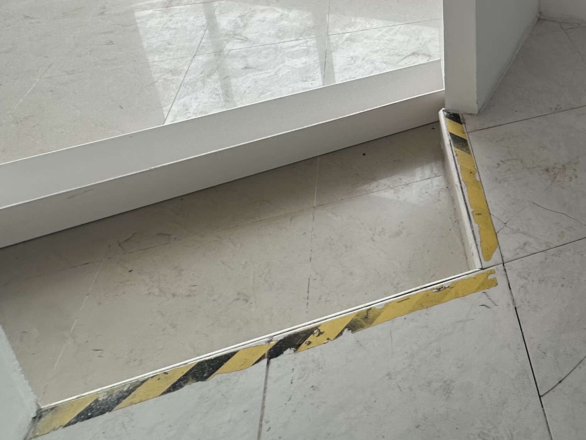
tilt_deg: -17.7
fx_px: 576
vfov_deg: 34.5
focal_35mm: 34
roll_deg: -2.0
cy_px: -73
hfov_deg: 44.7
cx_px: 602
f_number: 2.2
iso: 40
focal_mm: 2.22
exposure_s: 1/124
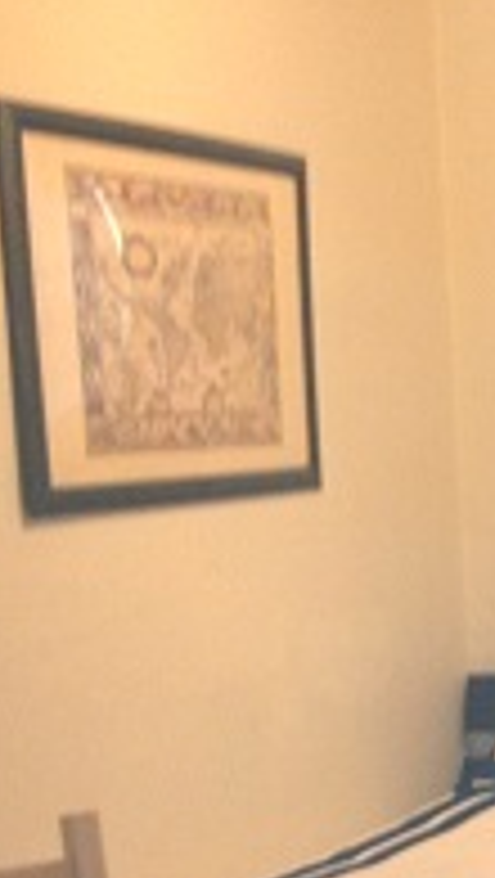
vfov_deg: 21.9
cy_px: 698
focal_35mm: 96
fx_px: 2235
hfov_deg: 11.8
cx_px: 846
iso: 160
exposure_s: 1/20
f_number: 2.4
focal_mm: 4.28
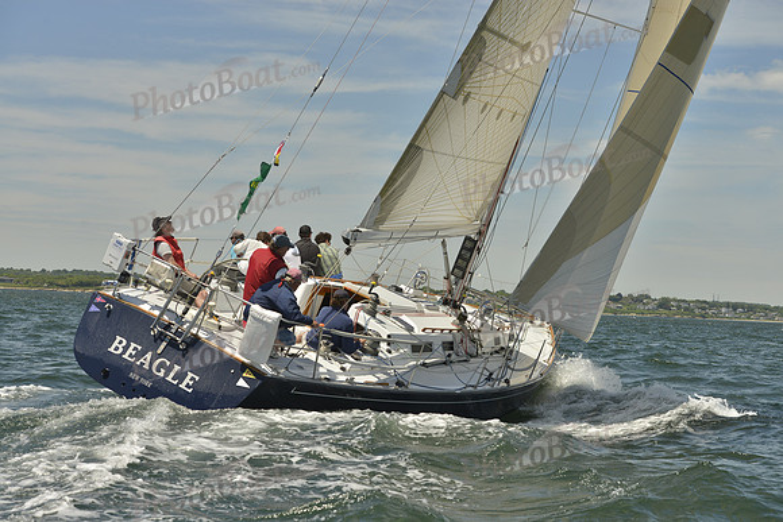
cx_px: 392
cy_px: 261
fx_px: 1523
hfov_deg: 28.8
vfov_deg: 19.5
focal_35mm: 70
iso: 280
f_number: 9
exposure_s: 1/1600
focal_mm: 70
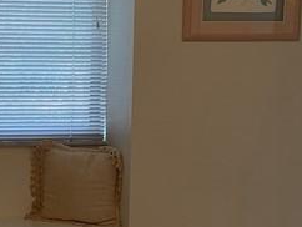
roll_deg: -1.5
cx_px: 72
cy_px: 126
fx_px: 961
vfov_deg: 13.5
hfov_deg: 17.8
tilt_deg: -7.6
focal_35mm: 110
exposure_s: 1/60
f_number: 1.8
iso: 80
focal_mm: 4.25
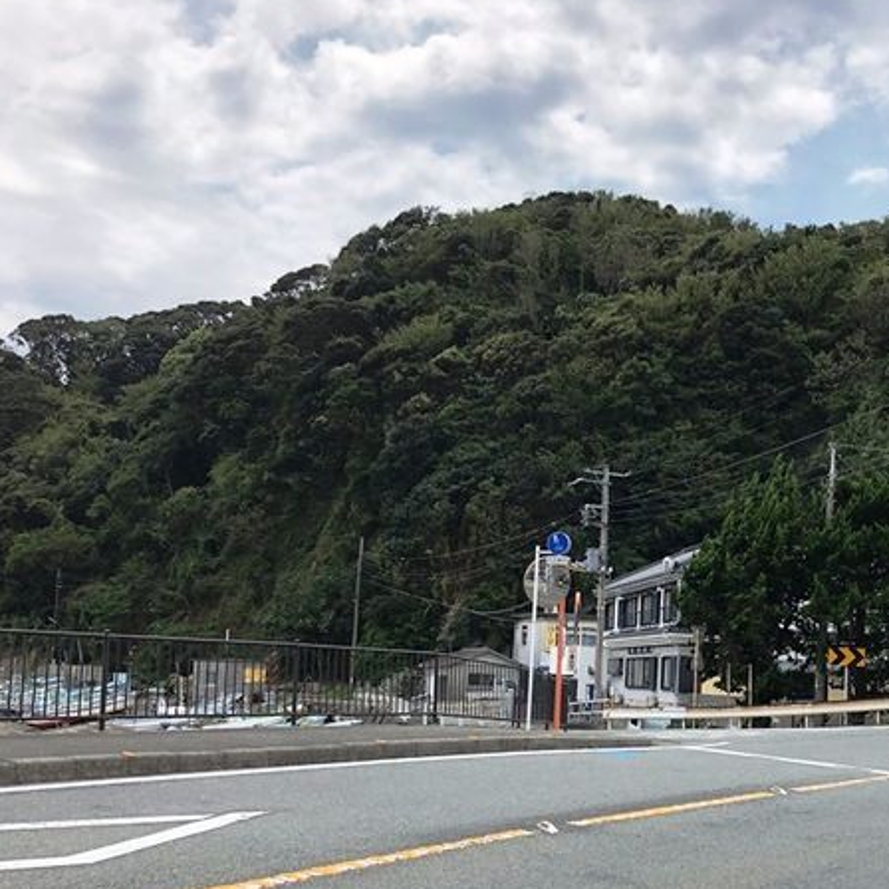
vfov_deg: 37.2
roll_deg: -1.6
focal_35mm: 45
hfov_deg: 36.9
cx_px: 632
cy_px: 584
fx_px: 1308
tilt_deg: +5.8
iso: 20
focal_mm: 3.99
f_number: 1.8
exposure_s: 1/2000
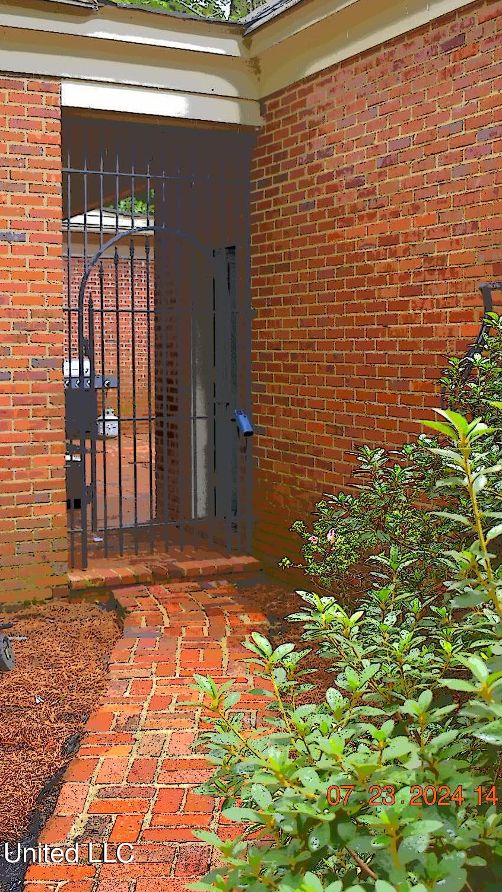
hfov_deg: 27.1
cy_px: 416
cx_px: 258
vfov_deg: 46.4
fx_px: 1041
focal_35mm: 44
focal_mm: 26
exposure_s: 1/250
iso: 400
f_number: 5.6
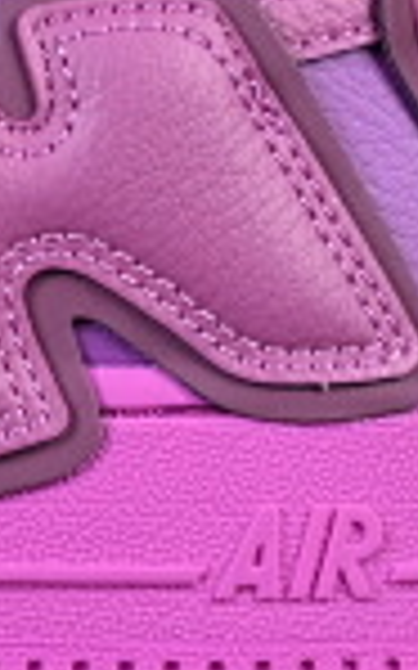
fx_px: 7499
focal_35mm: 411
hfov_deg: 3.2
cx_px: -575
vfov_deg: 5.1
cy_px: -16
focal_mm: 50
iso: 160
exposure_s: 1/80
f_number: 7.1
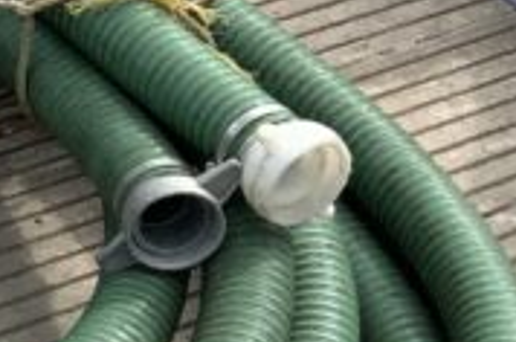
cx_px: -545
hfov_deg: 10.7
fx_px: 2490
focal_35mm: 174
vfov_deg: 7.9
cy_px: 154
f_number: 1.8
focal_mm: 3
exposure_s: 1/1412
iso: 16
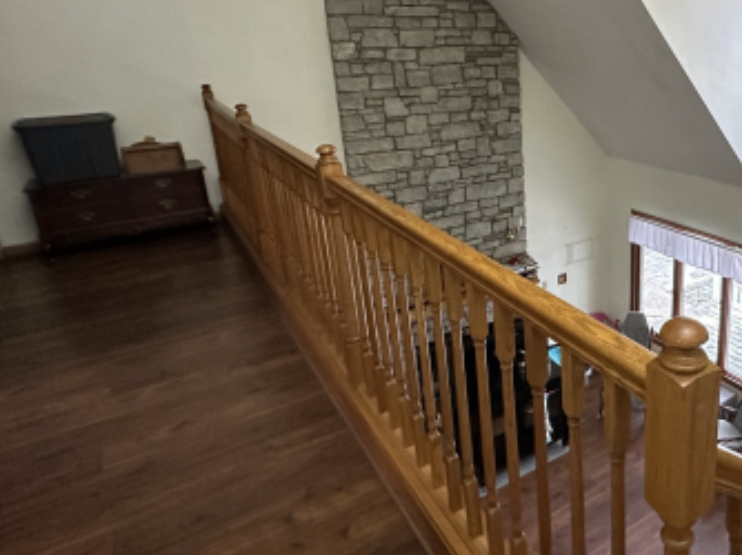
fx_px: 600
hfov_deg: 58.7
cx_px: 592
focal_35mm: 28
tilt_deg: -15.5
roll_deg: +0.6
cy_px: 211
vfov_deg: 49.2
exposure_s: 1/60
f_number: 2.2
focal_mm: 2.22
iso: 500
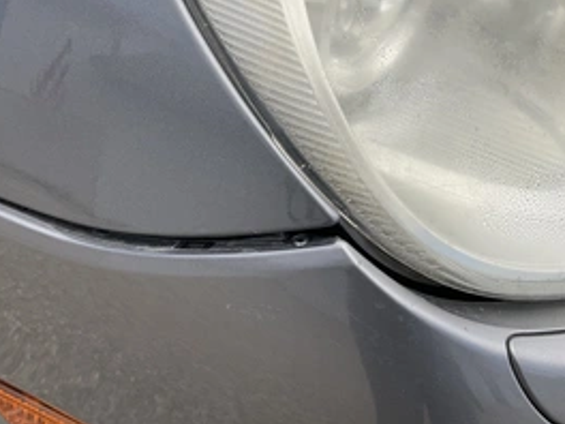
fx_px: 718
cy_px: 231
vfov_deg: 32.9
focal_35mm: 44
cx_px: 278
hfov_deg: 42.9
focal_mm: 3
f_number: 1.8
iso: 25
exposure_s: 1/1786
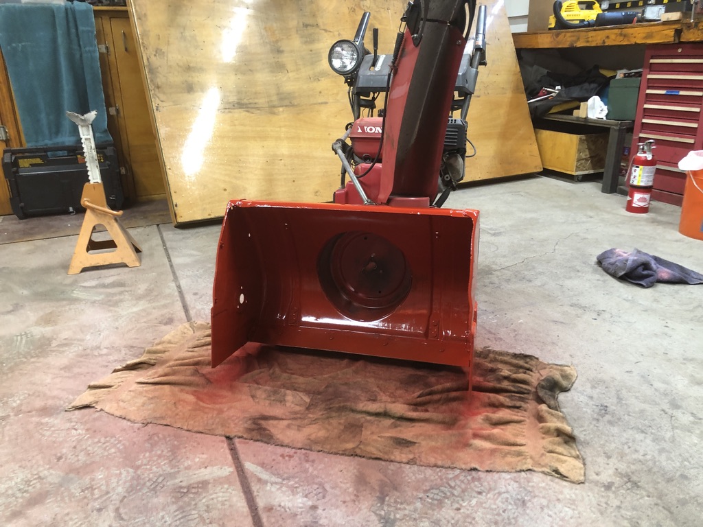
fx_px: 569
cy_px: 264
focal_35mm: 28
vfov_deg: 49.7
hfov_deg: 63.4
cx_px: 352
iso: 40
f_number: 1.8
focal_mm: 4
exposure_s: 1/17
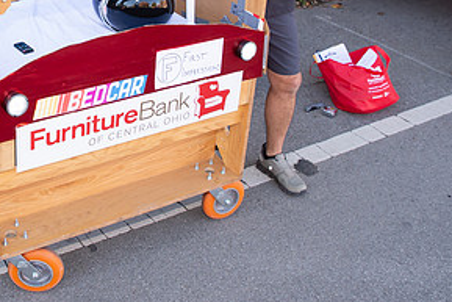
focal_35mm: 51
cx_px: 52
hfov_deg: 36.6
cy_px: 15
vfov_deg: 25.5
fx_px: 641
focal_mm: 24
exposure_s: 1/200
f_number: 5.6
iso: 640
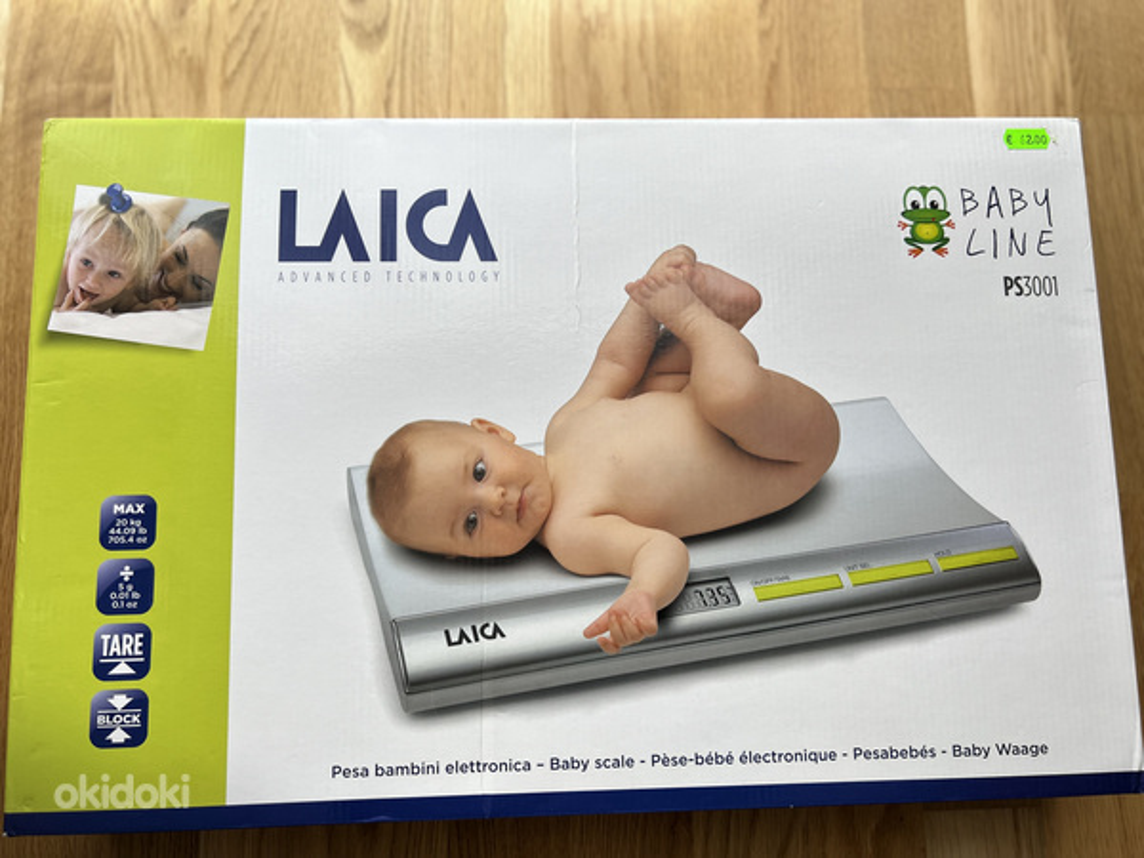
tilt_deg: -81.6
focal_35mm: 26
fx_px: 859
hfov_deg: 67.3
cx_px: 572
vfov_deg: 53.1
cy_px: 429
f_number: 1.5
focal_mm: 5.7
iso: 40
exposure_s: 1/121
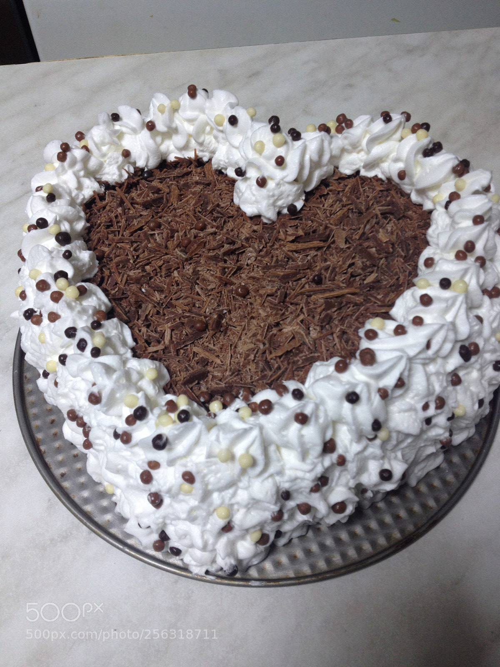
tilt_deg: -56.1
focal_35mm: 35
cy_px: 334
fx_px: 674
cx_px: 250
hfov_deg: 40.7
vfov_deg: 52.6
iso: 80
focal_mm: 4.28
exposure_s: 1/20
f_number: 2.4
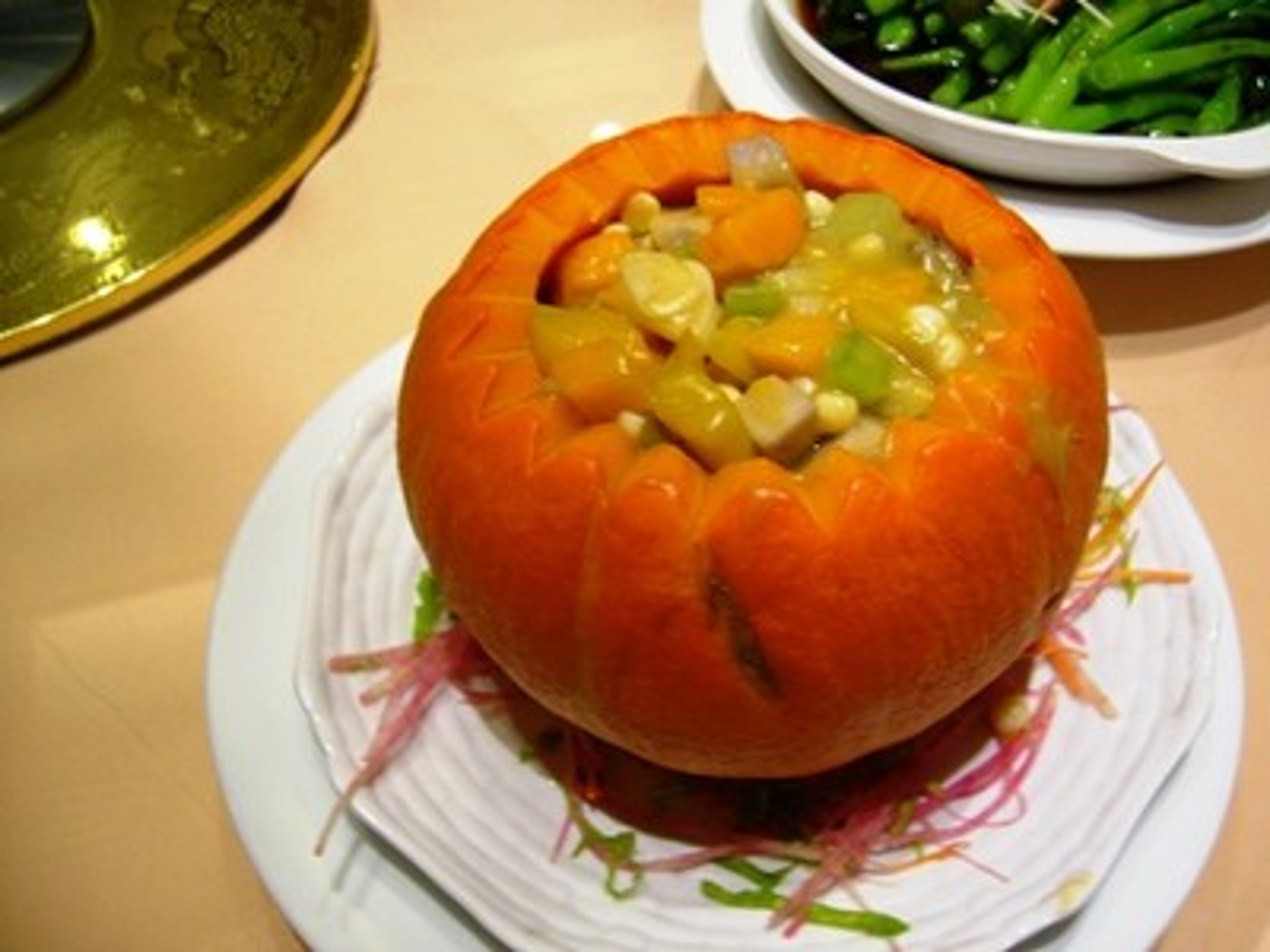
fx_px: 1284
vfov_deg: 40.7
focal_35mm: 35
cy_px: 476
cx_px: 635
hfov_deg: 52.6
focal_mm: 5.8
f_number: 2.8
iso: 100
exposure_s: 1/15
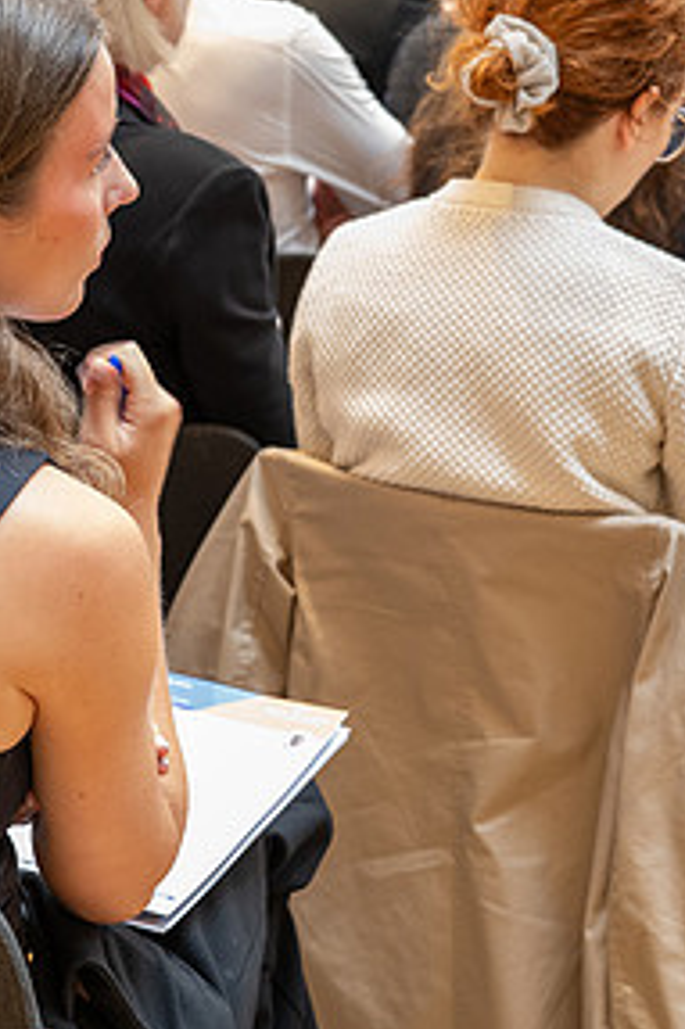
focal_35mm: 101
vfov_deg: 20.2
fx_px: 2886
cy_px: 385
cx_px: 262
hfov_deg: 13.5
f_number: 6.3
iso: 3200
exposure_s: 1/15
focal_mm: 50
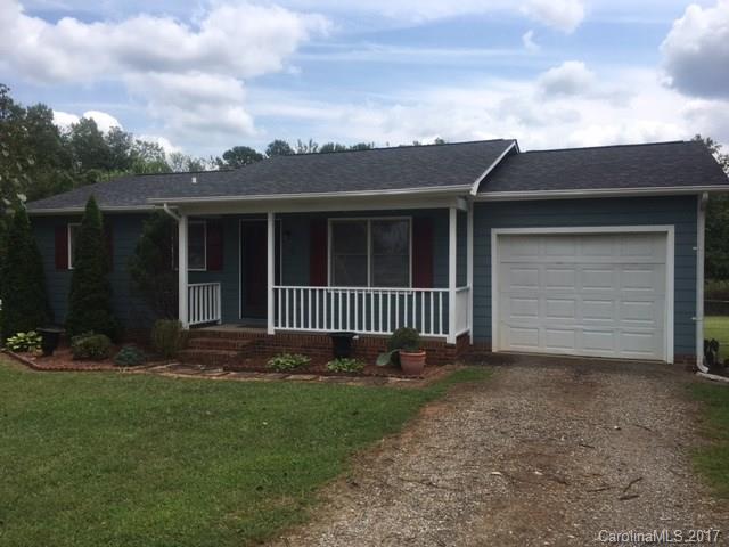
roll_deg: +0.3
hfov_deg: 61.7
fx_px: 611
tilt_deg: +0.1
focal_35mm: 29
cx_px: 364
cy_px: 274
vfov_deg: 48.2
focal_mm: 4.15
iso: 25
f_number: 2.2
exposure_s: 1/1637
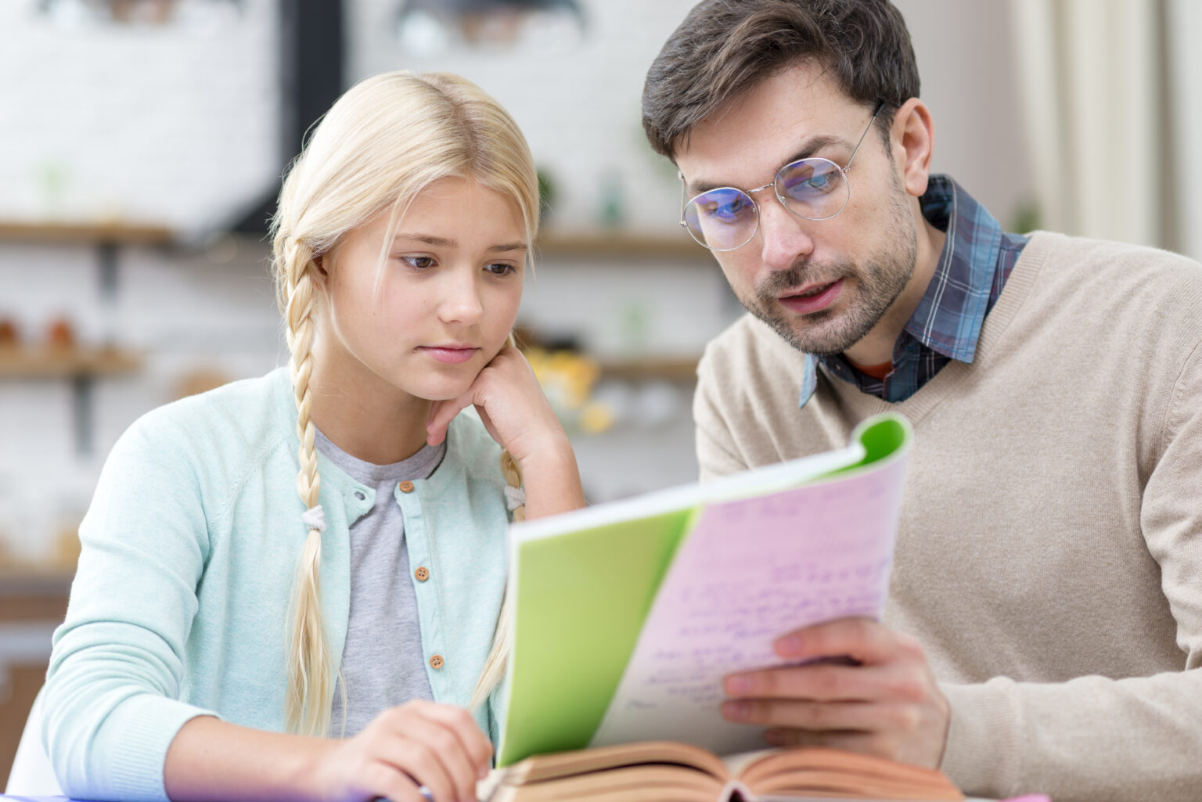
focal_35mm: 85
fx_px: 2839
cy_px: 401
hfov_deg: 23.9
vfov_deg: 16.1
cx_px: 601
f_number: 2.8
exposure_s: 1/160
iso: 100
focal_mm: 85
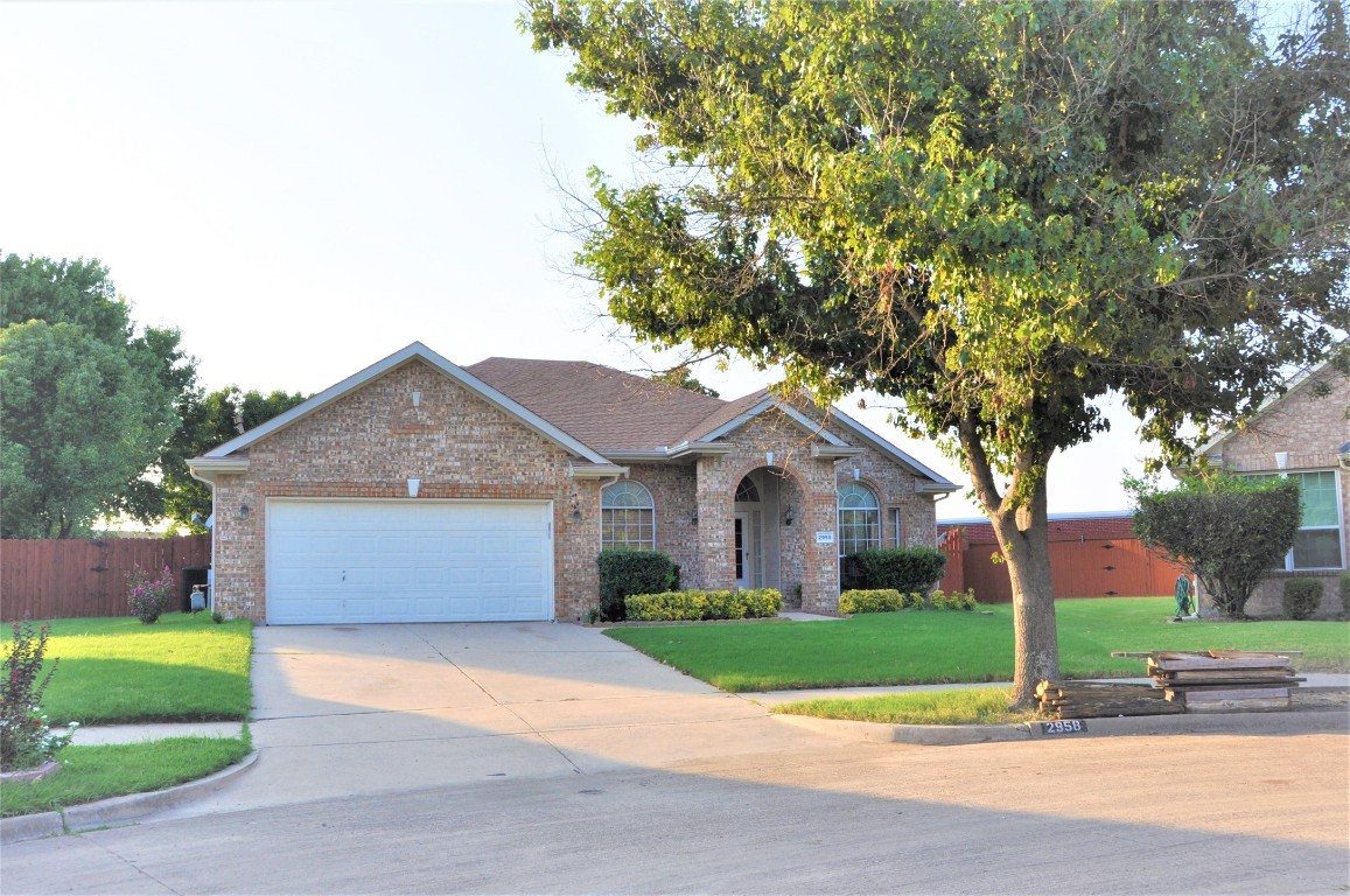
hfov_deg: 62.0
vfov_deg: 43.5
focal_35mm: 30
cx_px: 675
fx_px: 1123
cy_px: 448
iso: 200
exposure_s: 1/250
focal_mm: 20
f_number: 8
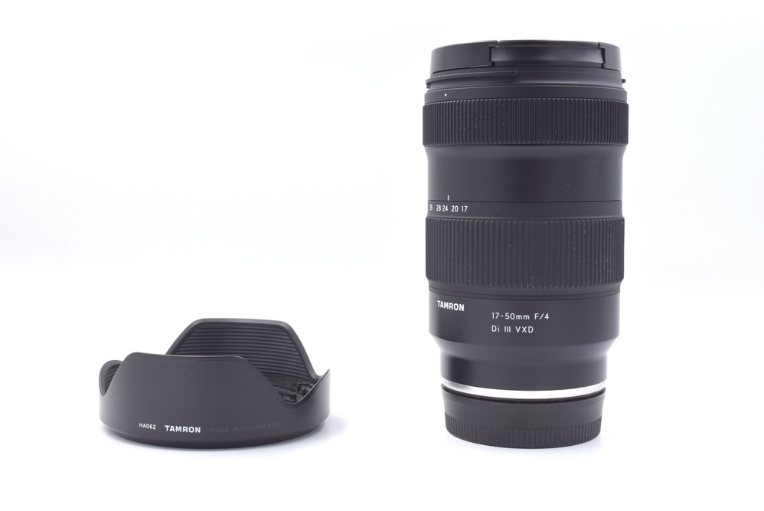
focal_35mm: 51
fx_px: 1083
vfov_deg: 26.5
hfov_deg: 38.9
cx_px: 382
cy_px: 256
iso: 400
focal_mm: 34
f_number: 8
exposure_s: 1/160
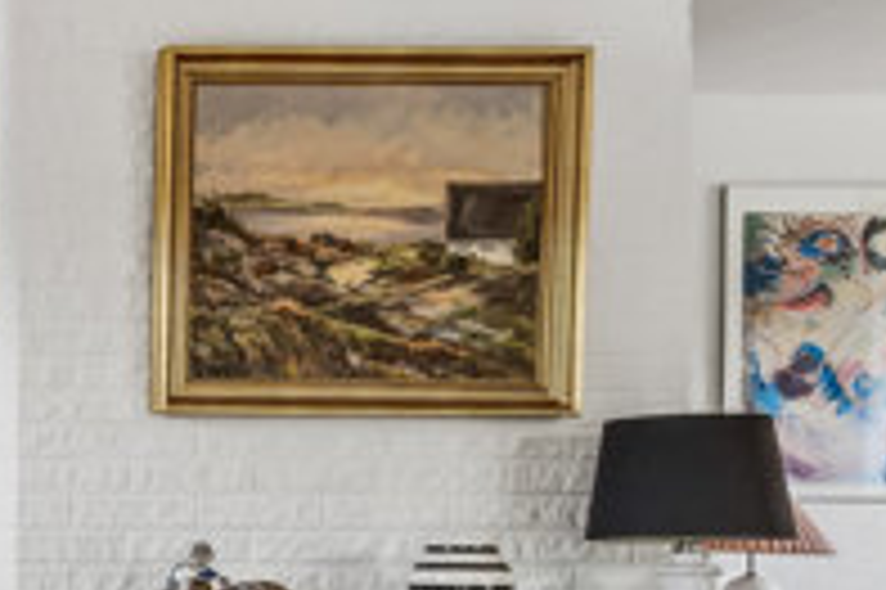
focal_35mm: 73
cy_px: 610
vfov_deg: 18.1
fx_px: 1795
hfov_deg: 19.4
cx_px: -783
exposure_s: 1/20
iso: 200
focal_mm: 12
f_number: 8
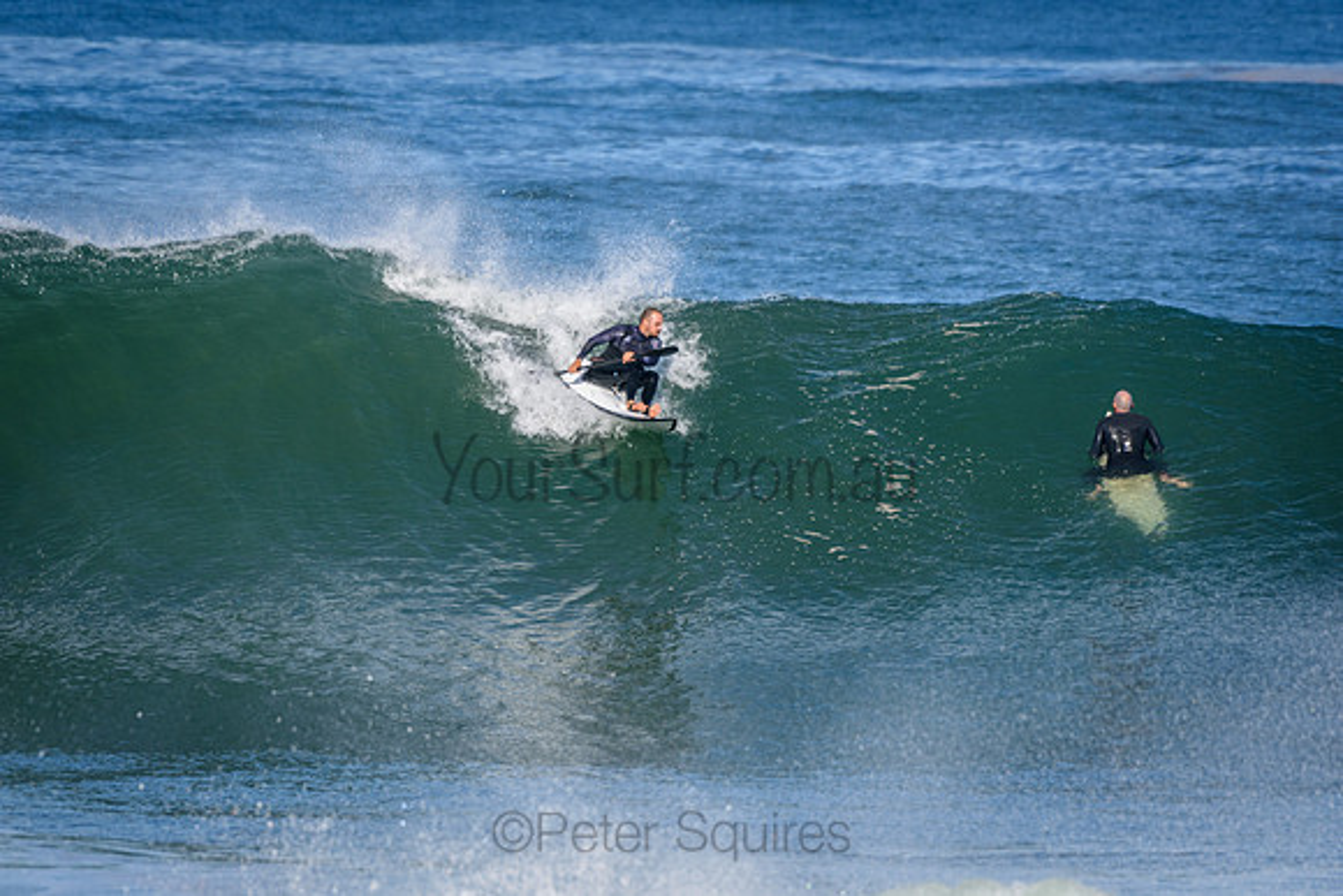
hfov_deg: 3.5
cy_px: 448
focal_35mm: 585
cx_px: 672
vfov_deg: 2.4
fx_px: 21828
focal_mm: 390
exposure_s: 1/2000
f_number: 5.6
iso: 360
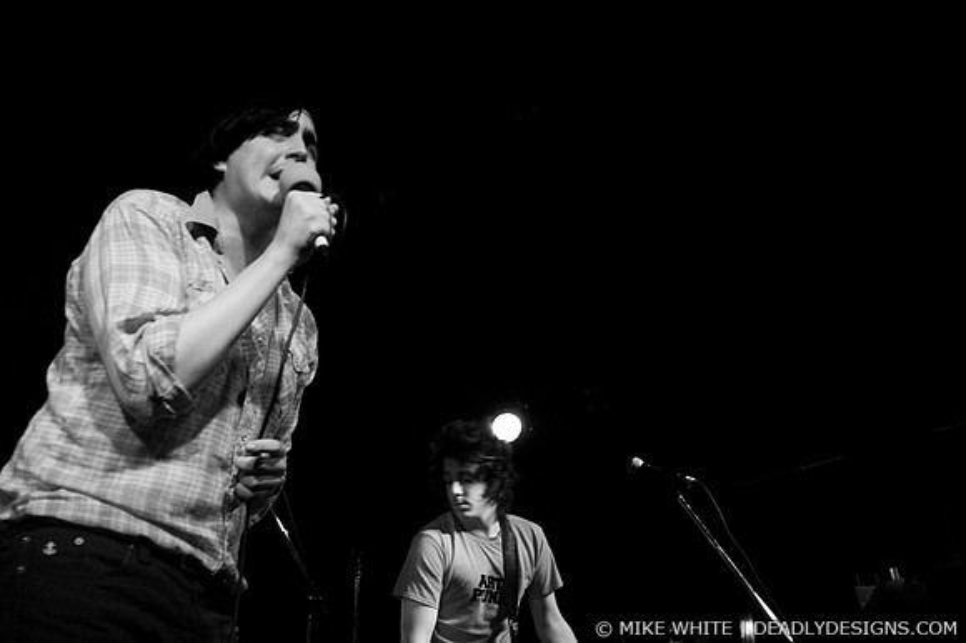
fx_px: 805
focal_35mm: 30
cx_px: 483
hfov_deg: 62.0
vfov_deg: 43.6
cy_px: 322
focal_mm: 20
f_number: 3.2
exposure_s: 1/60
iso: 800
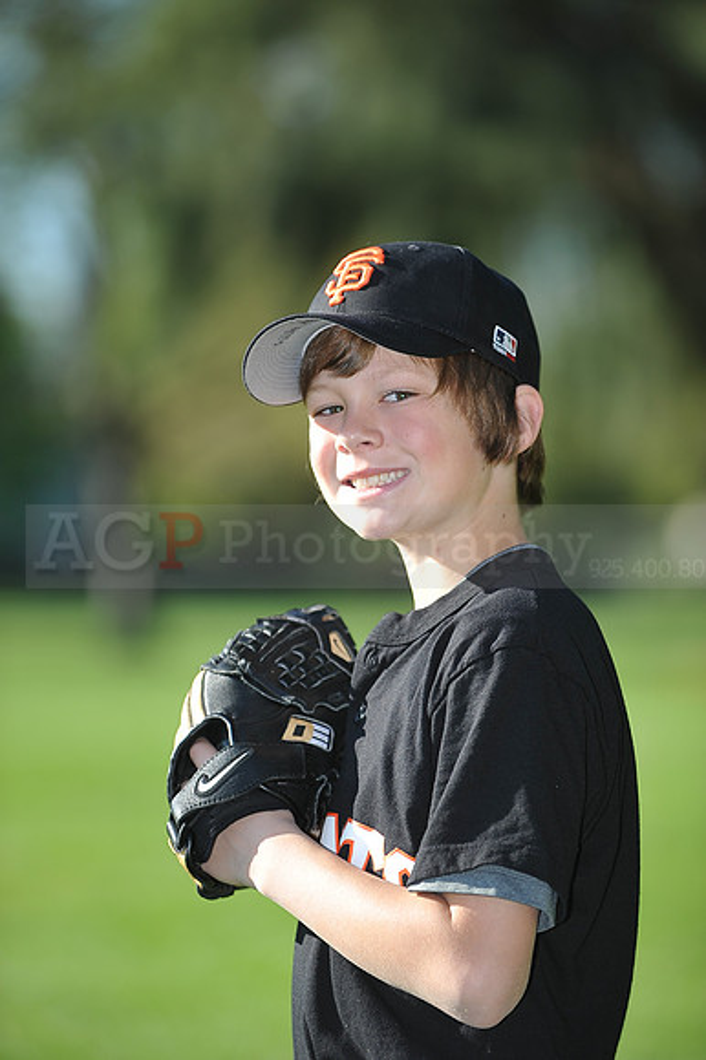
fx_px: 5890
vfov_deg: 10.3
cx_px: 353
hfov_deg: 6.9
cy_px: 530
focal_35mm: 200
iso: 200
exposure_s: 1/800
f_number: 4
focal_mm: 200
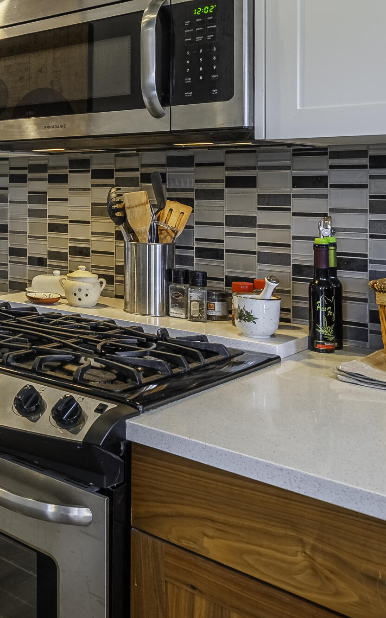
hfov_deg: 26.4
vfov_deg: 49.4
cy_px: 199
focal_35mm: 39
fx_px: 657
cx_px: -150
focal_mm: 17
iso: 250
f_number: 8
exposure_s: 1/80
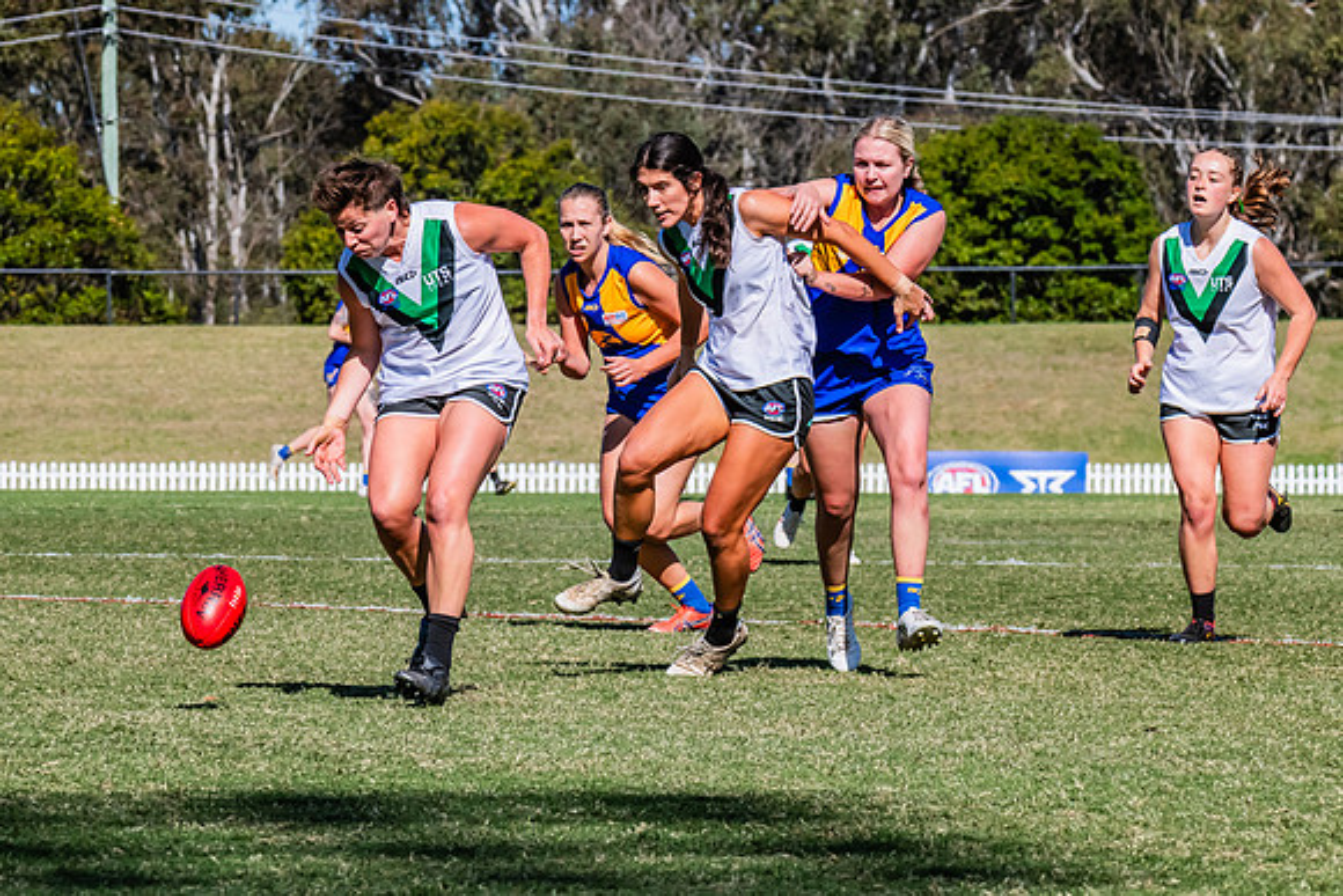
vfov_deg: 4.3
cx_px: 368
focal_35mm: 319
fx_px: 11907
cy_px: 408
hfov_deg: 6.5
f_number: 13
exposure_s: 1/1250
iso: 640
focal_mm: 195
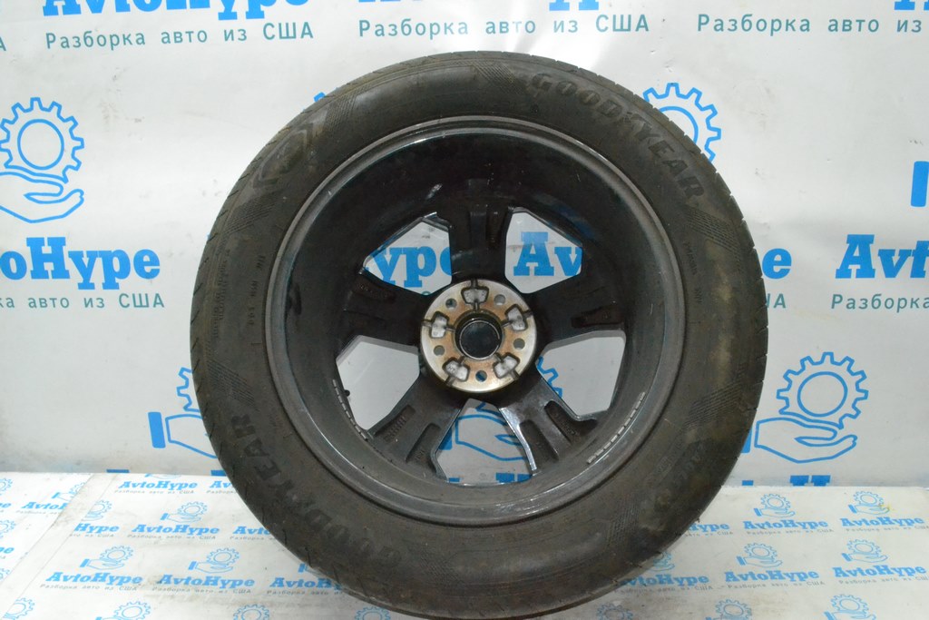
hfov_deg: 61.9
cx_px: 464
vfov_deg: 43.6
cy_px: 310
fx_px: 774
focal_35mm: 30
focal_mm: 20
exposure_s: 1/50
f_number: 18
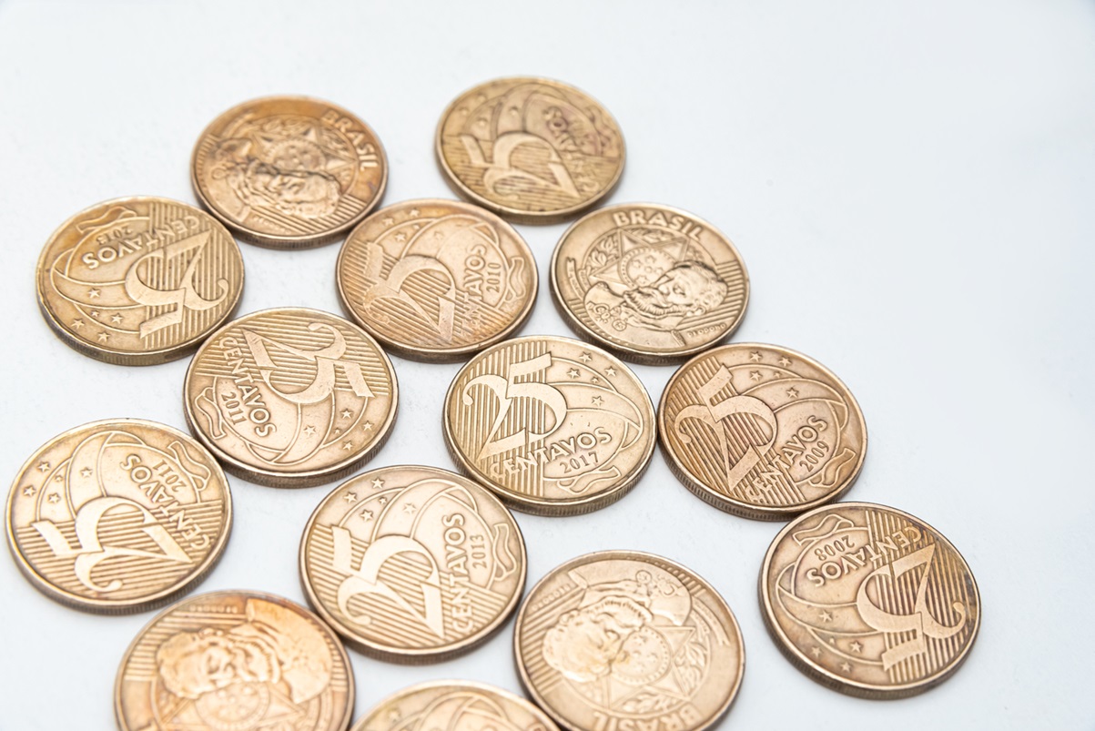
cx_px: 548
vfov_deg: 18.2
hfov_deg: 27.0
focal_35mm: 75
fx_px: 2282
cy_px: 366
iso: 1000
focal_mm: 75
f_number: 10
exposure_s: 1/60
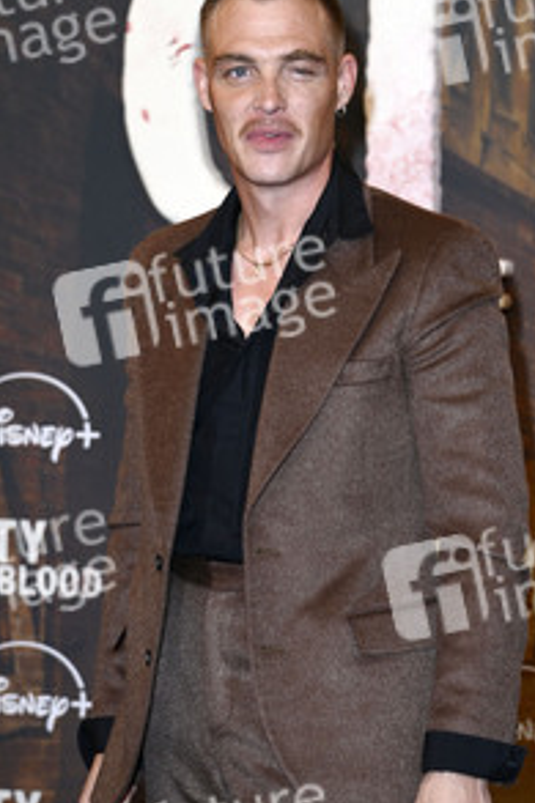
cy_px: 438
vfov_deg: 13.4
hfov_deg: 9.0
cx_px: 274
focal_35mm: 153
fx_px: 3414
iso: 1000
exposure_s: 1/320
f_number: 5.6
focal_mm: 112
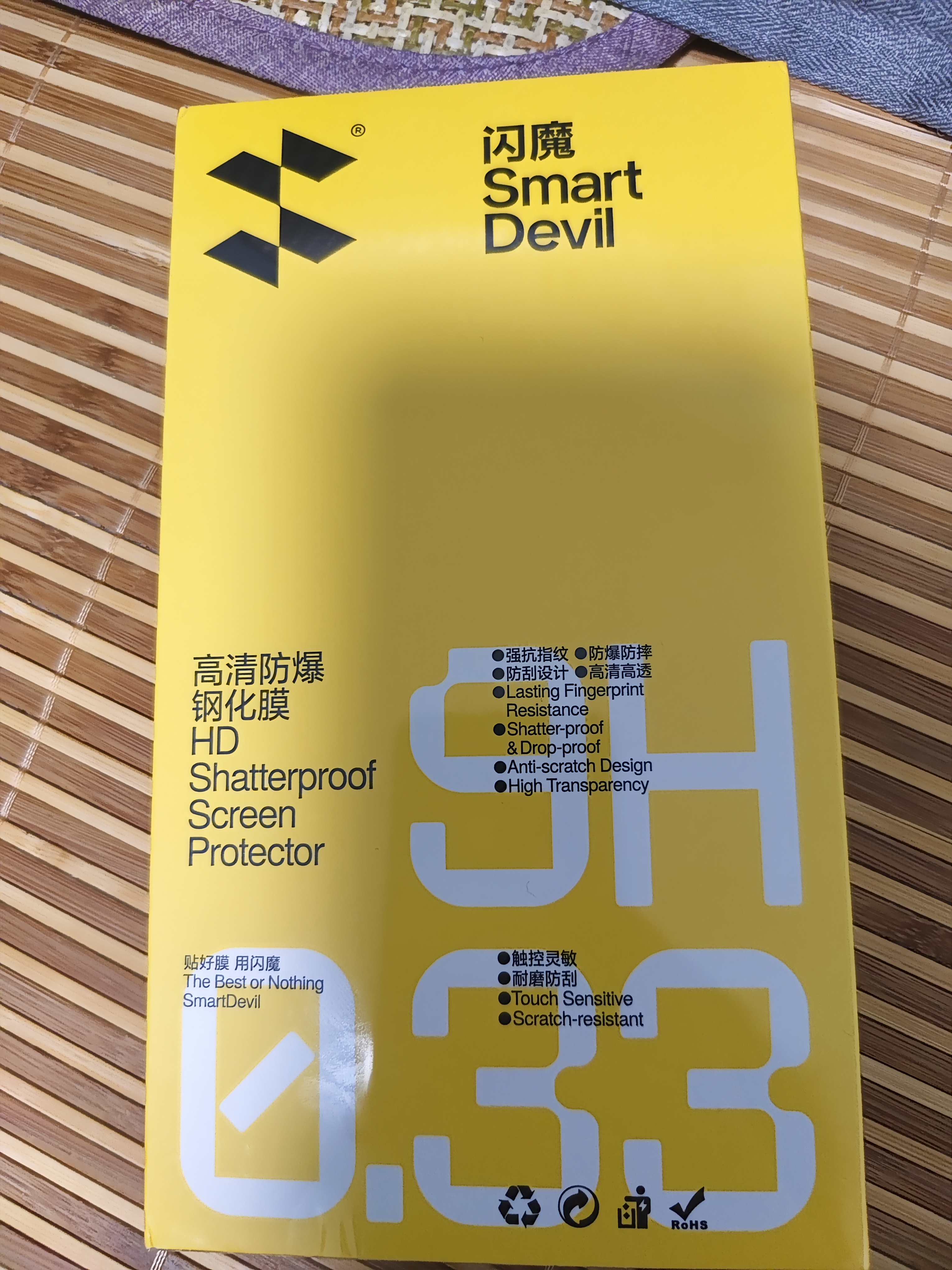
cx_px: 476
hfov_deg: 56.8
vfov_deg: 71.6
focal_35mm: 24
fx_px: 880
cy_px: 635
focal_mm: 5.56
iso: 1229
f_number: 1.88
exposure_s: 1/50
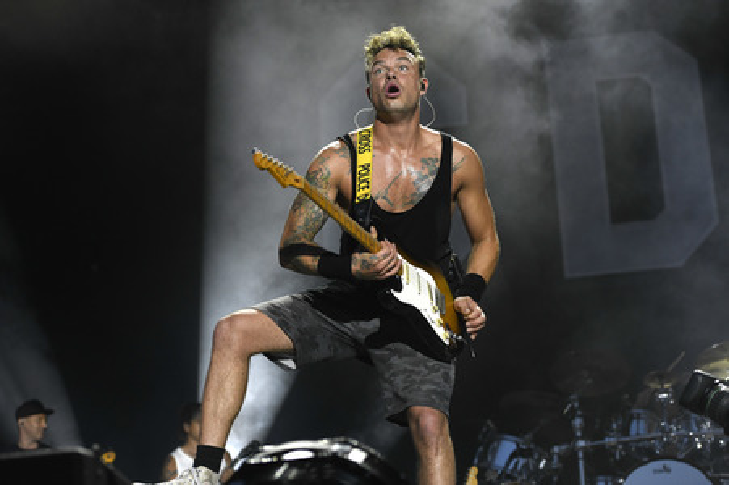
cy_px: 242
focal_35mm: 70
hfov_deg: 28.9
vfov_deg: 19.4
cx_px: 364
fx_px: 1416
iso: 1600
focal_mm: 70
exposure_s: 1/800
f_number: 4
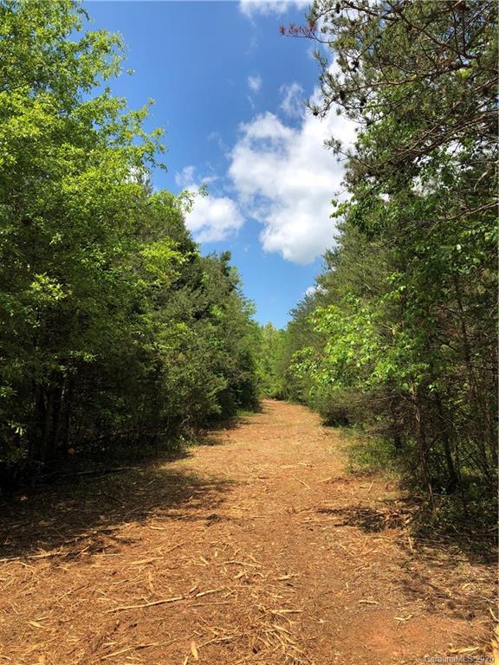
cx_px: 250
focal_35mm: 28
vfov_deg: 63.4
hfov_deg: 49.7
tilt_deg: +10.2
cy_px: 332
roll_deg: -0.1
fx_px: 538
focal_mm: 3.99
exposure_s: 1/1621
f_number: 1.8
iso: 20
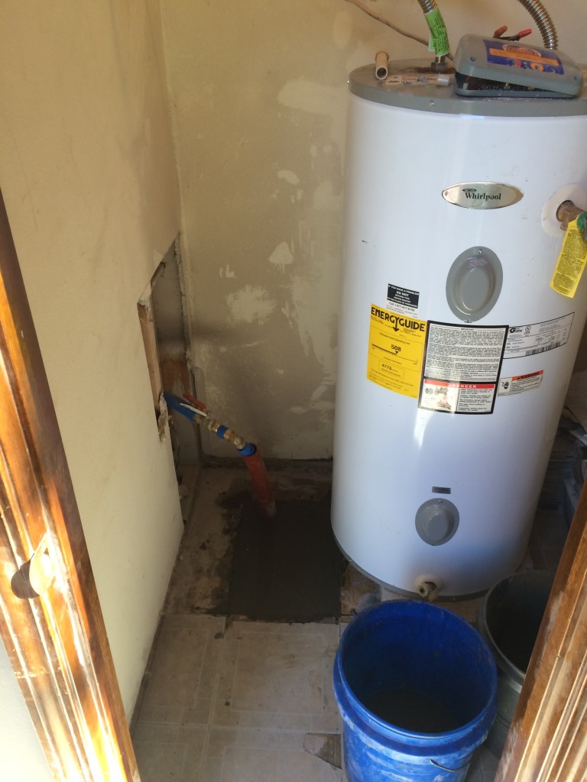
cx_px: 294
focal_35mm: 29
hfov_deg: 48.2
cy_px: 391
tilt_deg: -33.8
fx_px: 656
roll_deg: +0.5
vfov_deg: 61.7
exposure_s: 1/30
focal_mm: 4.15
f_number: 2.2
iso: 40
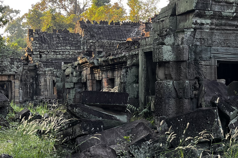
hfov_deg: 30.8
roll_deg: +1.1
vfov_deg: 20.9
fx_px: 430
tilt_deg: +2.4
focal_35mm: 65
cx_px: 148
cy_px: 72
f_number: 1.5
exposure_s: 1/353
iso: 50
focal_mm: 5.7
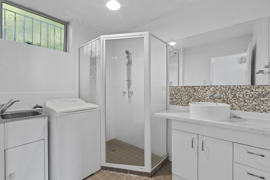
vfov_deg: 73.7
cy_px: 90
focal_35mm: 16
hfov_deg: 96.7
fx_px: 120
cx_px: 135
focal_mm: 16
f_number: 7.1
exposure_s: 1/2.5
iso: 800
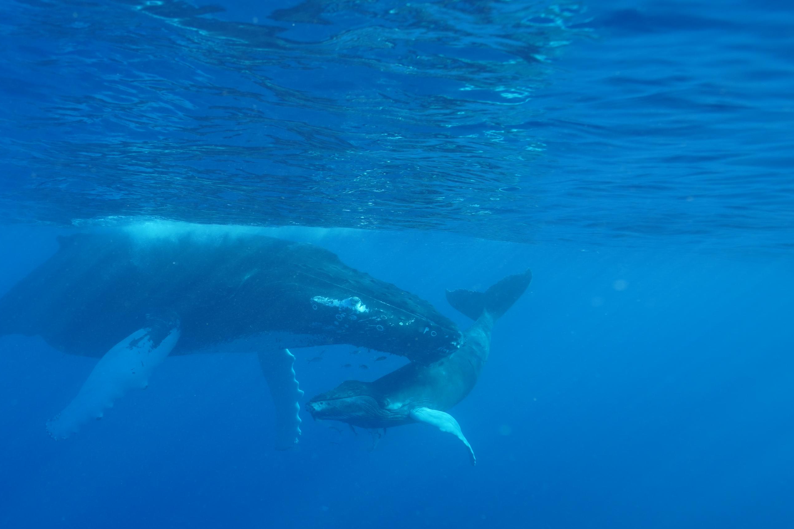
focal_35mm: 24
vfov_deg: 52.3
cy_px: 347
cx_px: 284
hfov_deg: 72.2
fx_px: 529
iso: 250
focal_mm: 16
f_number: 5
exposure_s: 1/250
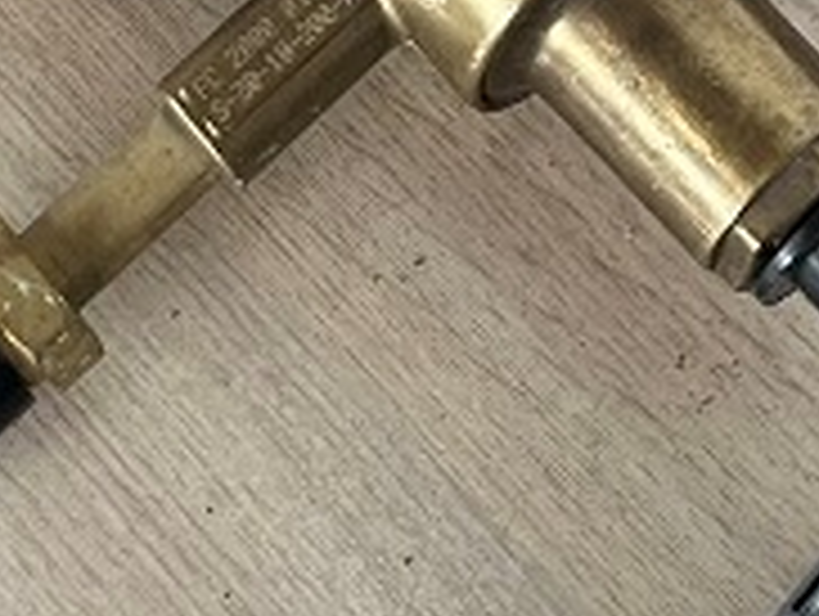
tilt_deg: -59.3
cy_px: -1003
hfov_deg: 13.4
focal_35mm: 146
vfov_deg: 8.9
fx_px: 3459
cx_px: 108
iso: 80
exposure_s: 1/50
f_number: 1.6
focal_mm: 5.1
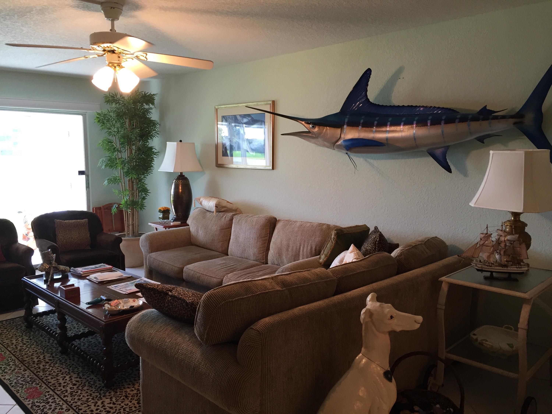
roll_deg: -0.3
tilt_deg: -6.1
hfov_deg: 61.7
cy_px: 207
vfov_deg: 48.2
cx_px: 276
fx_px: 462
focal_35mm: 29
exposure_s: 1/30
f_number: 2.2
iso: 32
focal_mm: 4.15
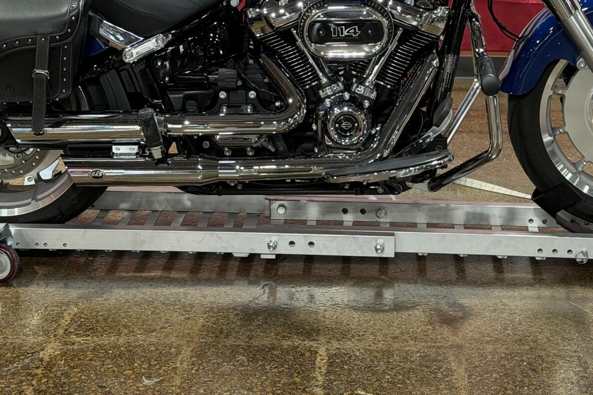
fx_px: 1383
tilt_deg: -11.9
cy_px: 25
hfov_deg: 24.2
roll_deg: -0.6
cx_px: 327
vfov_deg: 16.0
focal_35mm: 84
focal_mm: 6.76
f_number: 1.78
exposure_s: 1/60
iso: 80
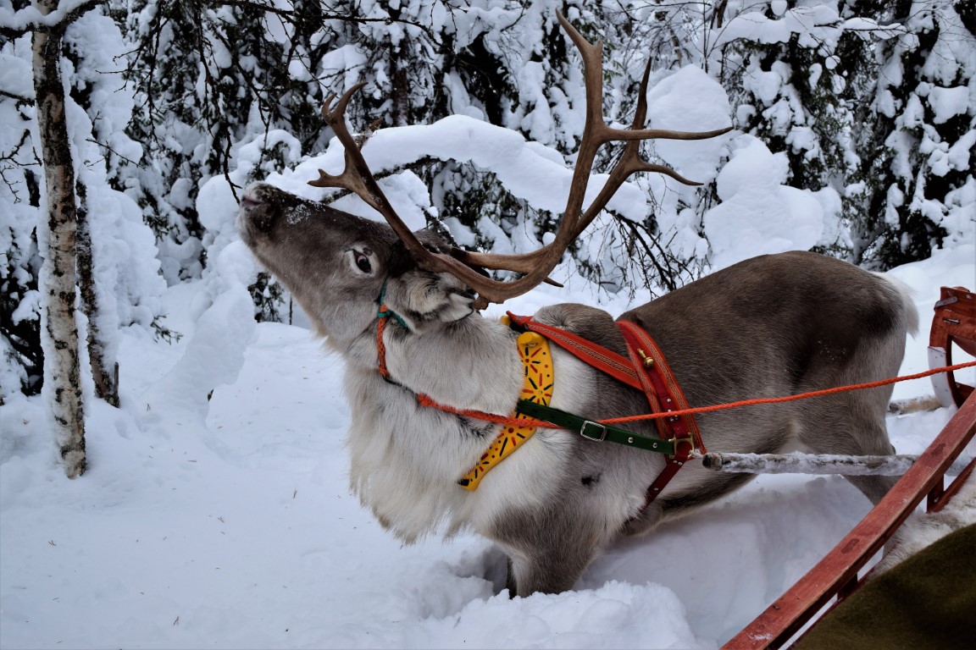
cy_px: 325
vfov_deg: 34.2
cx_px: 488
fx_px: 1057
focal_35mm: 39
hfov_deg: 49.6
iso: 360
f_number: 8
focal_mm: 26
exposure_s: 1/250
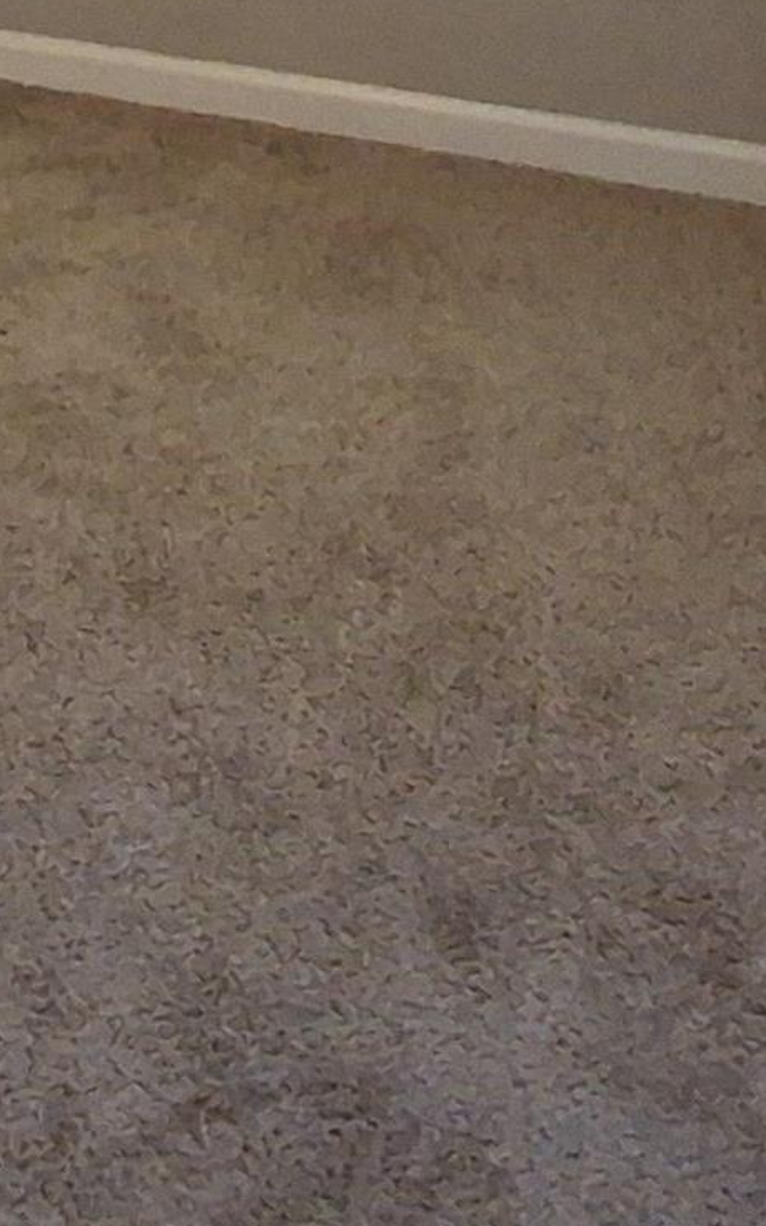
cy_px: -499
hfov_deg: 17.4
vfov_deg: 24.1
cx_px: -192
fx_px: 2371
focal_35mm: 71
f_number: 2.2
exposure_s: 1/40
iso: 320
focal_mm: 1.64
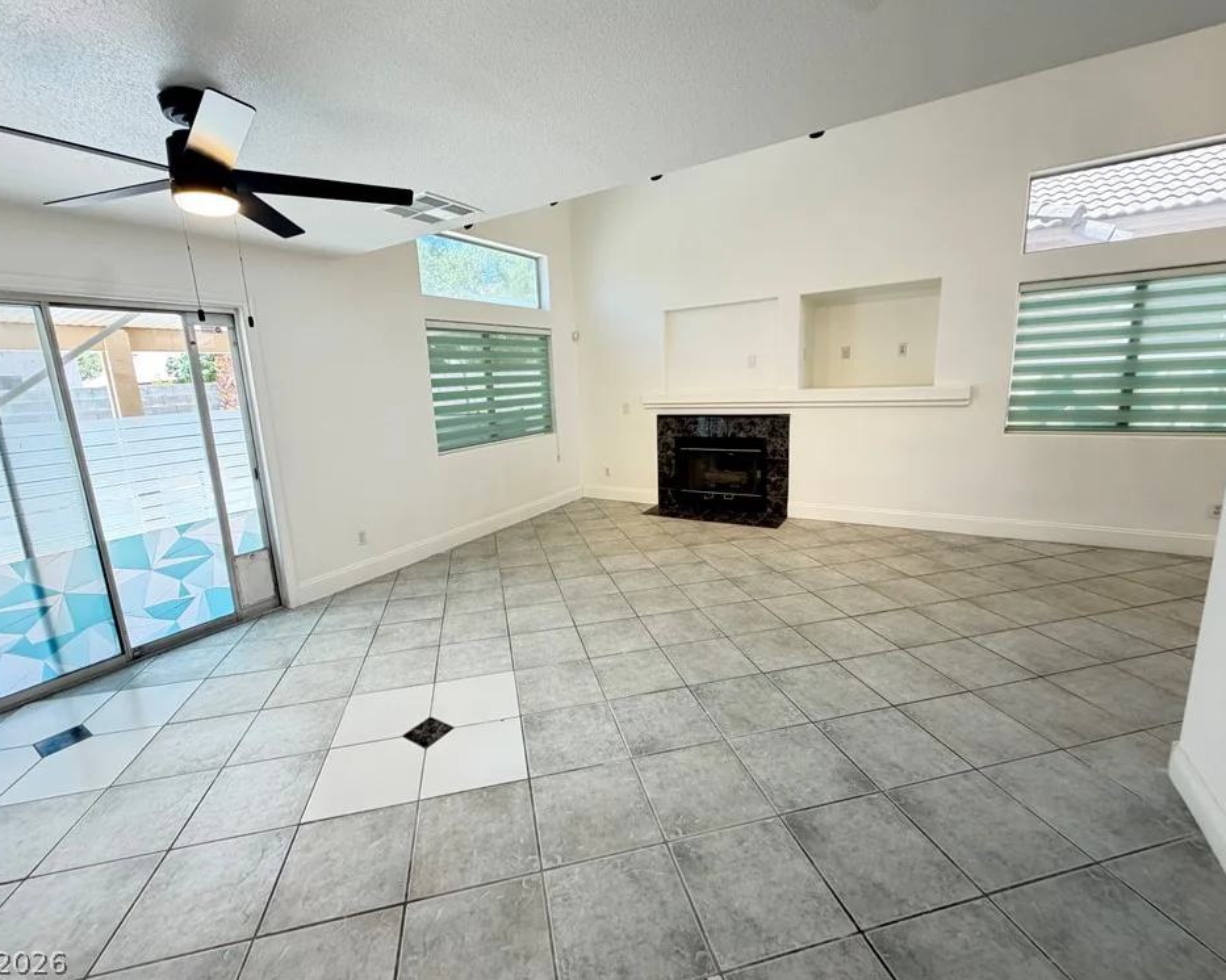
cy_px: 479
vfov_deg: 84.0
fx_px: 544
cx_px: 595
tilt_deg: -11.9
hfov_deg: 96.8
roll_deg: +3.9
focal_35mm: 15
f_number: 2.2
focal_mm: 2.22
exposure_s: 1/60
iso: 200
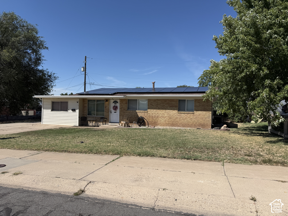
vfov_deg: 56.8
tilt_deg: -0.1
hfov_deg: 71.6
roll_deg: -1.1
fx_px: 200
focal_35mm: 24
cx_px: 144
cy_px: 108
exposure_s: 1/6711
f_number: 1.78
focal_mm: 6.76
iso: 80
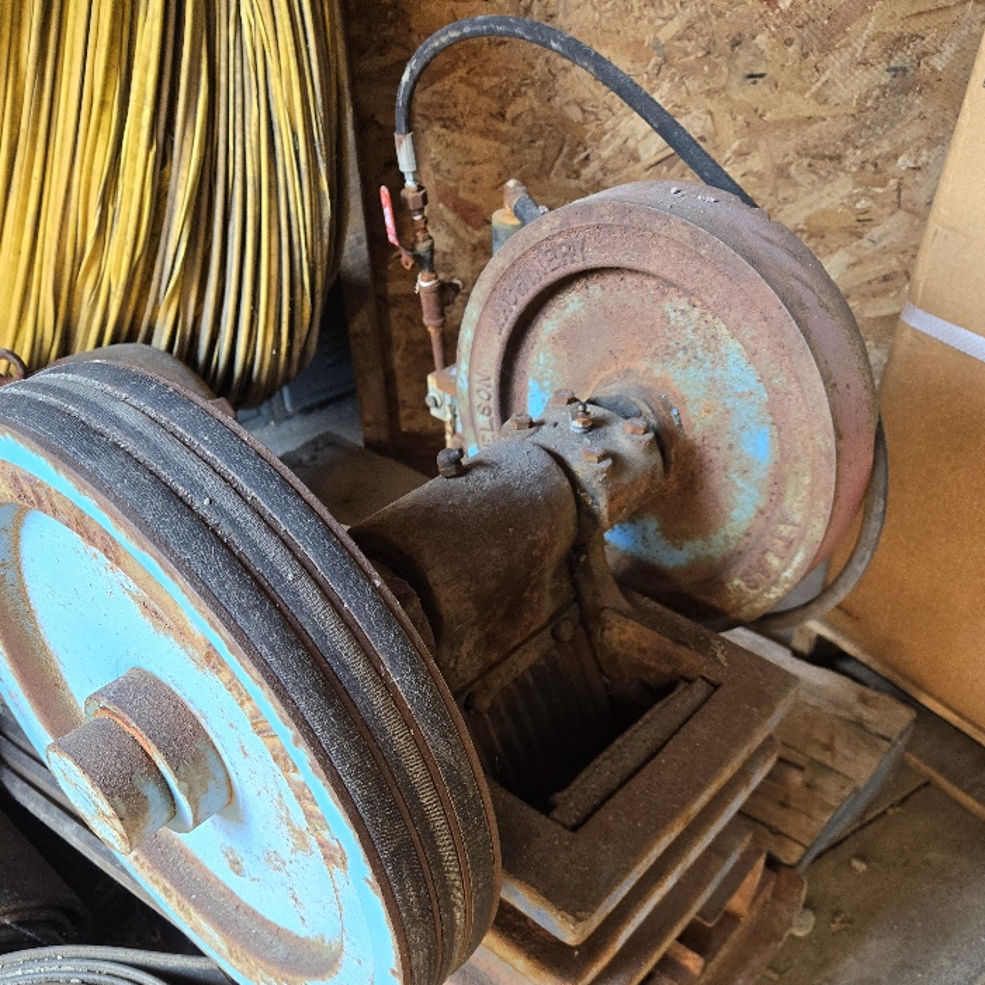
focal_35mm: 29
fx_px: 934
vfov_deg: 54.2
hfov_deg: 55.6
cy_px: 679
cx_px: 502
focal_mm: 5.4
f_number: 1.8
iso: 200
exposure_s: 1/120
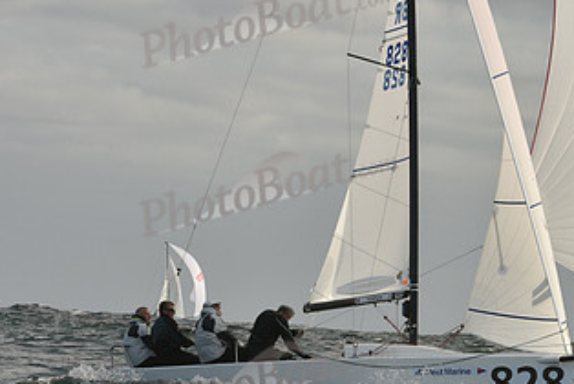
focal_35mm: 369
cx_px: 494
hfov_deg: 5.6
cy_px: 259
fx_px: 5889
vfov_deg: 3.7
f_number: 9
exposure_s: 1/1000
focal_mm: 200
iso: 320
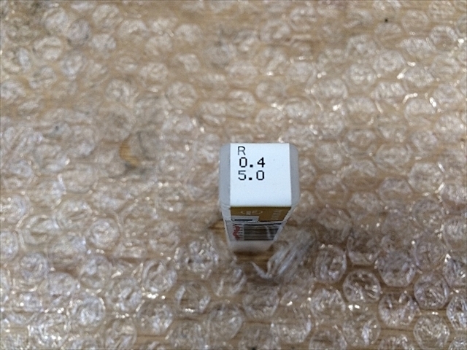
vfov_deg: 48.2
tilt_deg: -74.0
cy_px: 175
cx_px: 234
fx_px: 391
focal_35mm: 29
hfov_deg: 61.7
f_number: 2.2
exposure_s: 1/30
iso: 50
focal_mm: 4.15
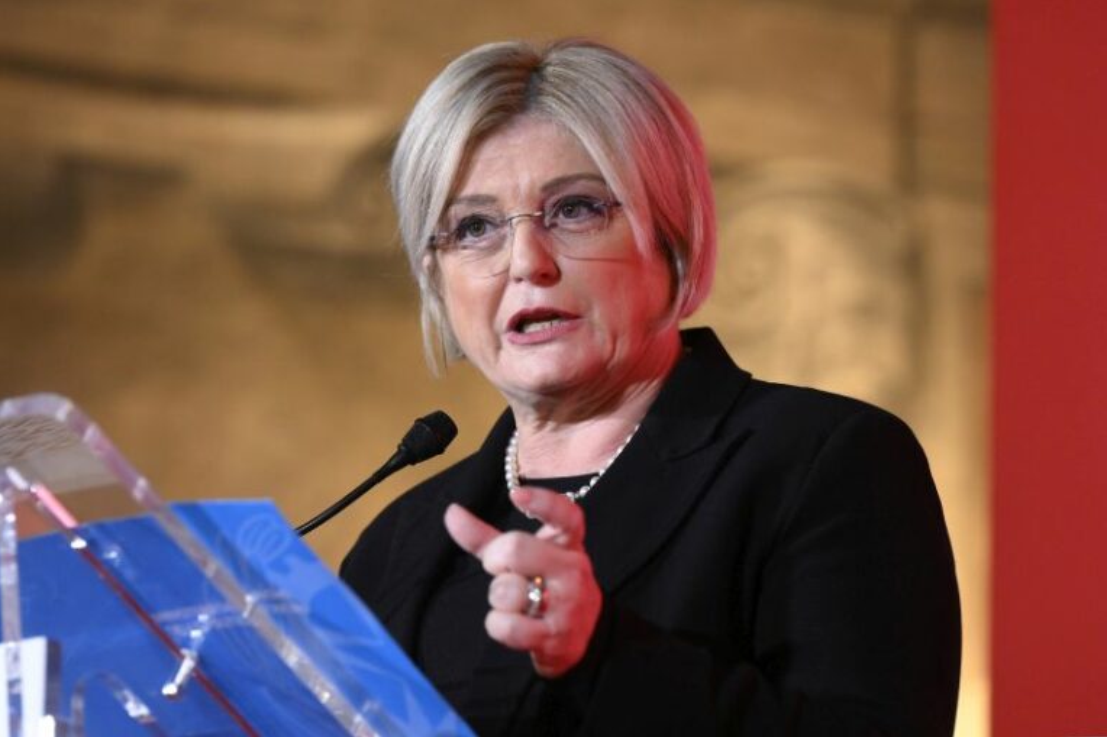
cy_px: 368
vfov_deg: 6.8
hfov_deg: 10.2
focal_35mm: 201
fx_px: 6179
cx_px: 554
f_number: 4.5
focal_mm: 200
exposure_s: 1/160
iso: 3200
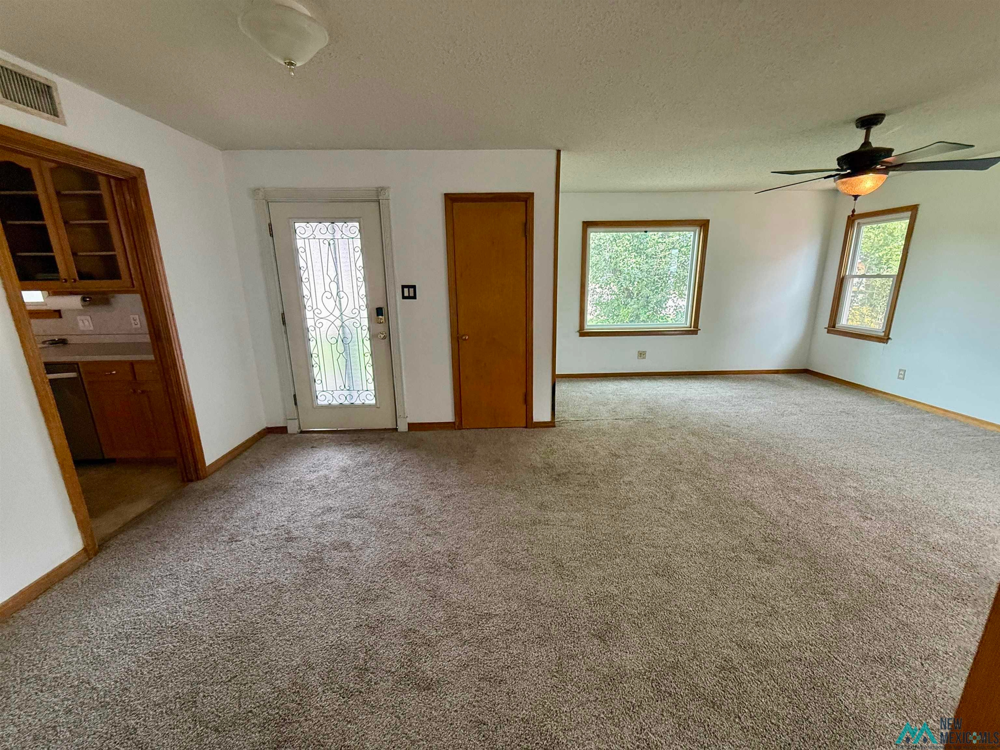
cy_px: 375
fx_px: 404
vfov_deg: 85.7
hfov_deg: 102.1
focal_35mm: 14
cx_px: 500
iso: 320
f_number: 2.2
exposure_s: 1/120
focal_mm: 2.22
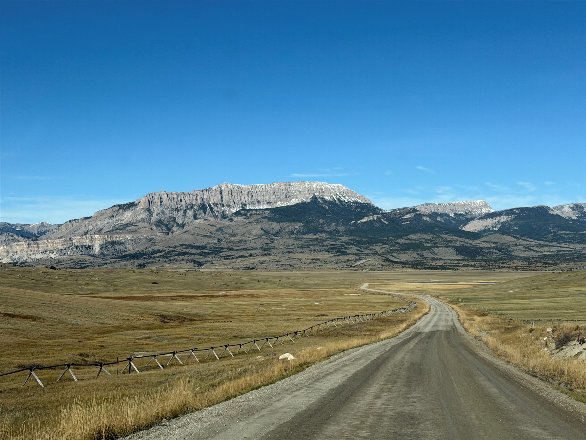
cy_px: 220
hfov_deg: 39.7
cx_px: 293
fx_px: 813
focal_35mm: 48
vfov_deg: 30.3
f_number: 1.78
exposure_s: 1/6024
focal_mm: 6.76
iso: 64
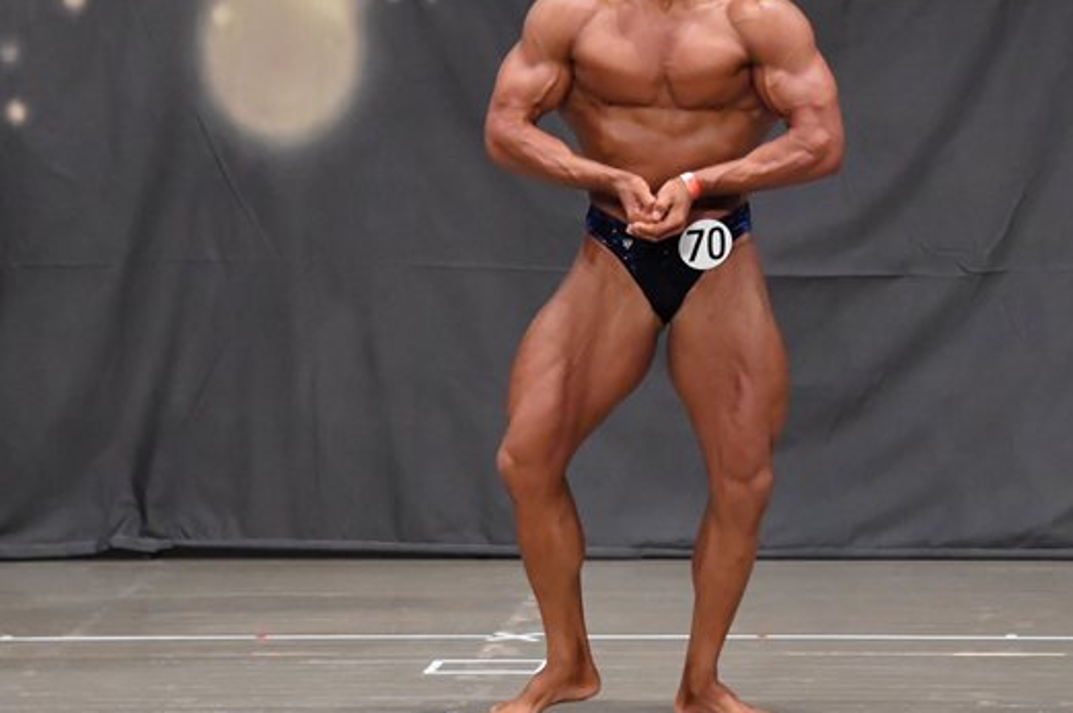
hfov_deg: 6.9
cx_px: 649
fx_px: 8933
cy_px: 310
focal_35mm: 300
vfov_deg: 4.6
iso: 6400
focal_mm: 135
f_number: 5.6
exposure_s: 1/400
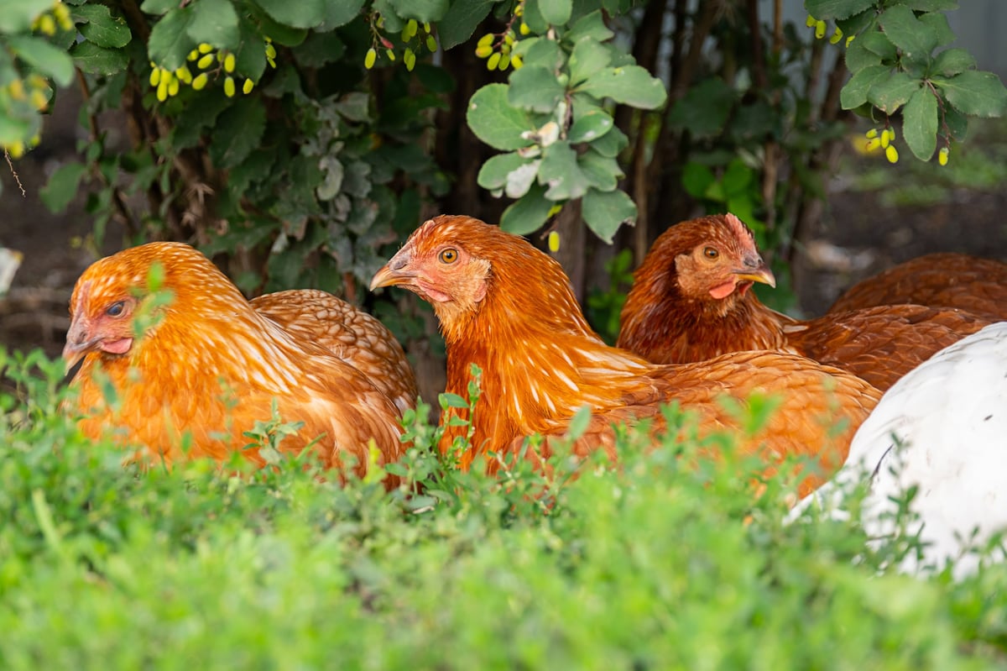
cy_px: 336
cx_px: 504
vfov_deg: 11.2
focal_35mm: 122
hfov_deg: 16.8
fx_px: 3411
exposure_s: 1/125
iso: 200
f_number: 4
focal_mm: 81.3
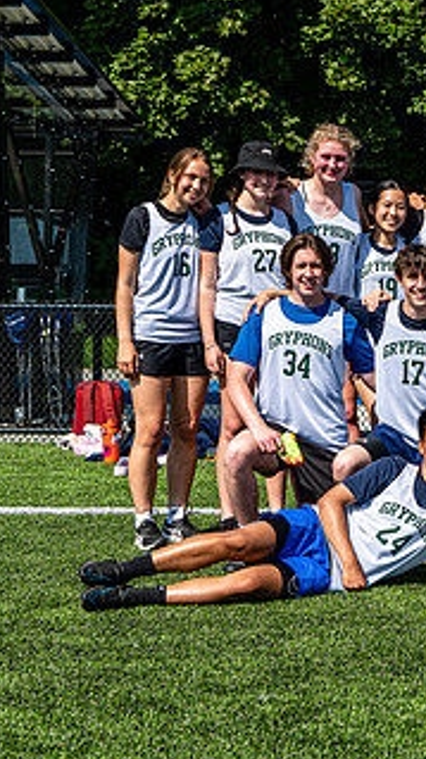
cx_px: 550
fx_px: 1730
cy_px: 320
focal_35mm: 86
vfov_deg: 24.7
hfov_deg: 13.5
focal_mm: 38
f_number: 5.6
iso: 90
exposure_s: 1/640
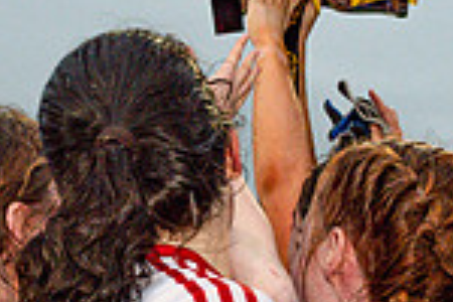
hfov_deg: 21.3
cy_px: 374
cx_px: 27
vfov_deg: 14.2
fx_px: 1170
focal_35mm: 93
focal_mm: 24
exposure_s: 1/320
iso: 1600
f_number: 5.6
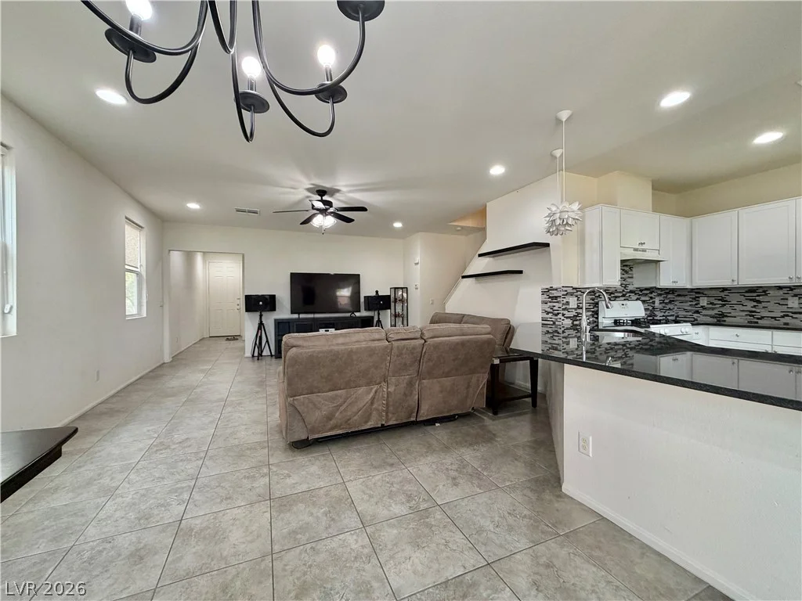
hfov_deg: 102.1
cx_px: 401
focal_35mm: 14
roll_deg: -0.1
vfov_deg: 85.7
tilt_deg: -1.0
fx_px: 324
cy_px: 300
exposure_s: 1/60
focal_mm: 2.22
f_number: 2.2
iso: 160
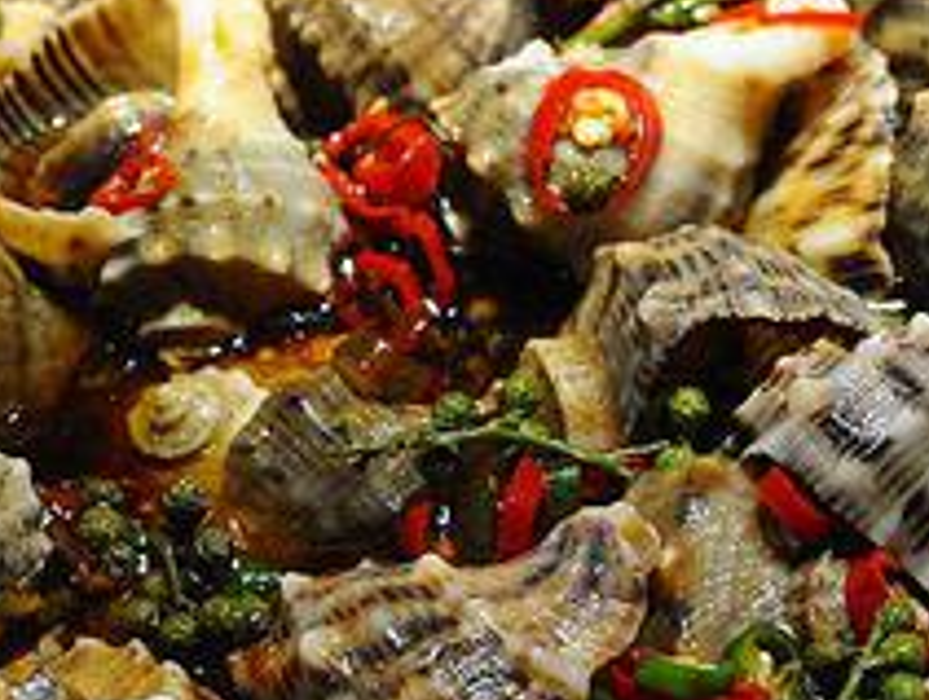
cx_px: 815
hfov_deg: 12.2
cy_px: 458
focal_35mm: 160
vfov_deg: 9.3
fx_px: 4301
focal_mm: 55
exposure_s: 1/160
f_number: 5.6
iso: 3200
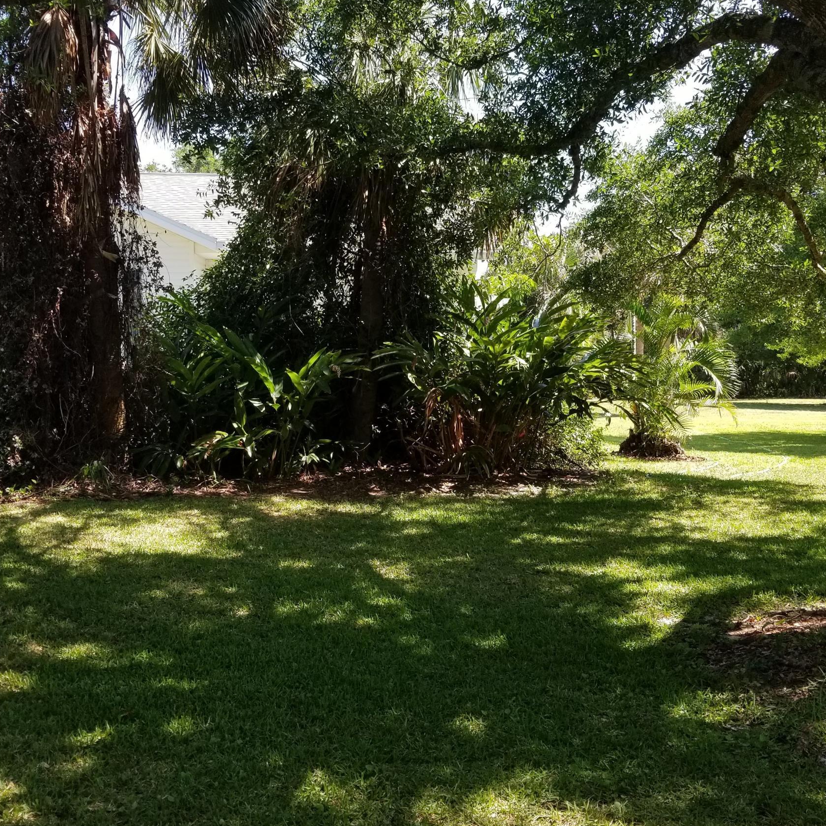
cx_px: 415
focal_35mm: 41
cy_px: 376
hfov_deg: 40.9
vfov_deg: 40.9
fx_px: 1107
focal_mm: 4.25
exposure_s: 1/474
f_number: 1.7
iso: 50
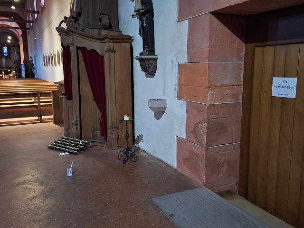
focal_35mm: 23
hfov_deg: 74.0
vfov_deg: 58.8
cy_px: 114
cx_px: 152
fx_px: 202
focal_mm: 5.54
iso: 1250
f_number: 1.8
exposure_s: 1/20
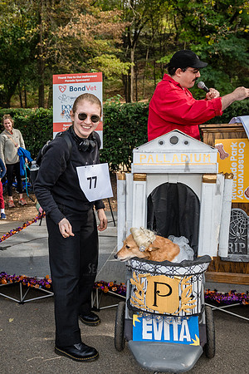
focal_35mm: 36
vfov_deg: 53.1
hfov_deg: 36.7
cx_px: 95
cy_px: 187
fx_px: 374
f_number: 4
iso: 1000
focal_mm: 24
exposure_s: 1/1250
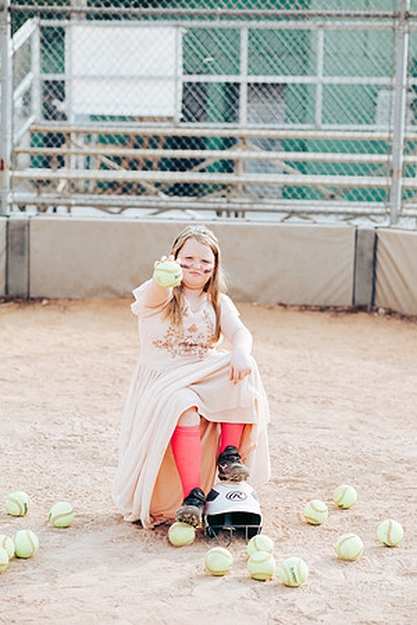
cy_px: 312
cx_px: 208
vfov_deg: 23.9
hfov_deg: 16.1
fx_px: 1477
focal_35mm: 85
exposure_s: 1/800
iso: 160
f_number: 2.8
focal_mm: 85
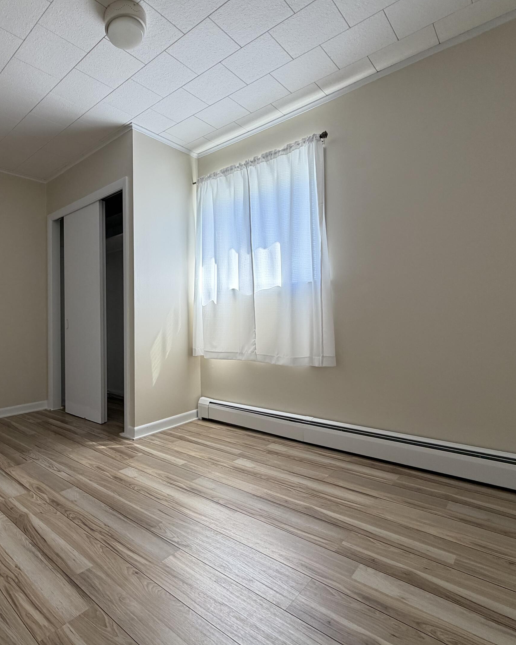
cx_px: 155
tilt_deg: +0.4
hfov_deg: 68.0
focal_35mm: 19
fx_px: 363
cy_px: 319
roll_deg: -0.1
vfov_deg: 83.3
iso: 80
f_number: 2.2
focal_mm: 2.22
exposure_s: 1/121
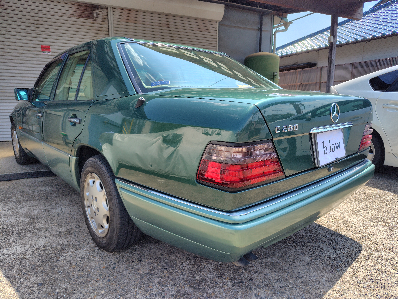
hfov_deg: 73.9
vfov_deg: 58.9
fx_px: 264
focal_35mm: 23
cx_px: 199
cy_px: 150
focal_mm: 5.6
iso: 50
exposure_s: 1/569
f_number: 1.9
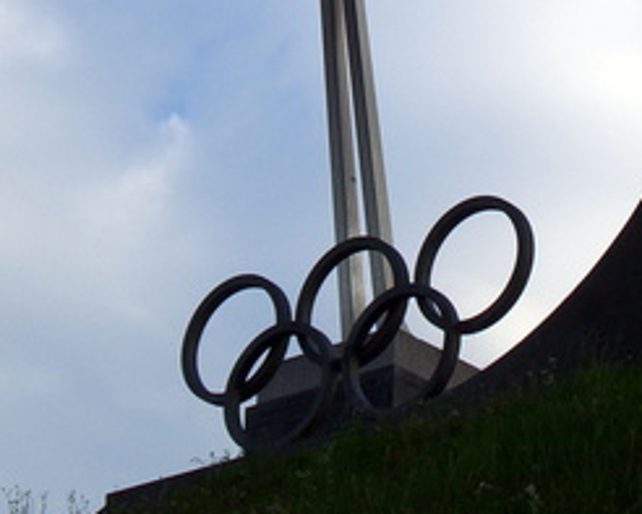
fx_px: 3536
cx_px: 455
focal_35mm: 186
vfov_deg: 8.3
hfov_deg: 10.4
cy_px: -31
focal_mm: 12.8
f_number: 4.1
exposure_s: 1/200
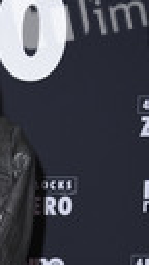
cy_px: 311
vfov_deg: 11.7
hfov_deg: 6.7
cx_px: -72
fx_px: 1264
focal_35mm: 180
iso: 500
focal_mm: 55
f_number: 5.6
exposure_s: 1/250
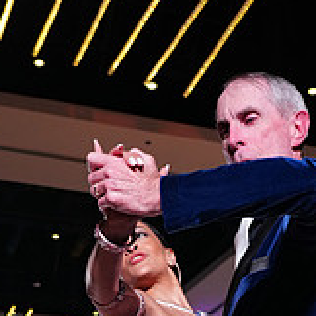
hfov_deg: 21.8
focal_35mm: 79
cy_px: 494
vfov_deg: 18.9
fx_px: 816
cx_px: 208
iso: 2500
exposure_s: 1/320
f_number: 4
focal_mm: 26
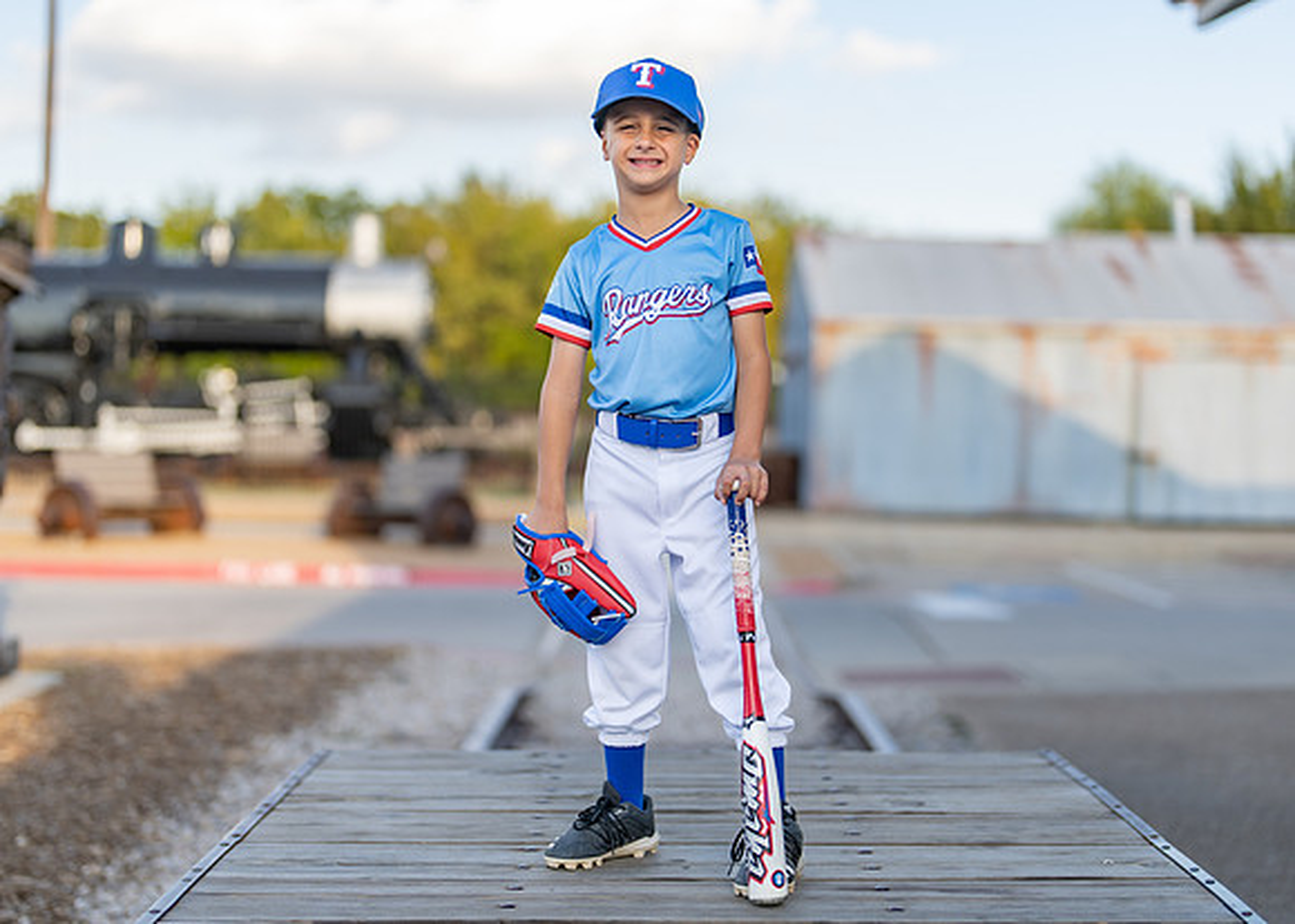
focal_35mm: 62
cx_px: 688
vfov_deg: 23.0
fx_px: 2267
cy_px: 469
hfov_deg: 31.9
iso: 100
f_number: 1.2
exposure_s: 1/2000
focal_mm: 50
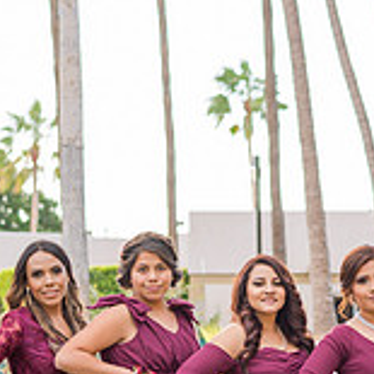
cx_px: 485
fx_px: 1944
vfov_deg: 11.0
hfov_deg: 10.7
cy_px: 308
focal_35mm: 159
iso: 125
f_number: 3.2
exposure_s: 1/200
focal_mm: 50
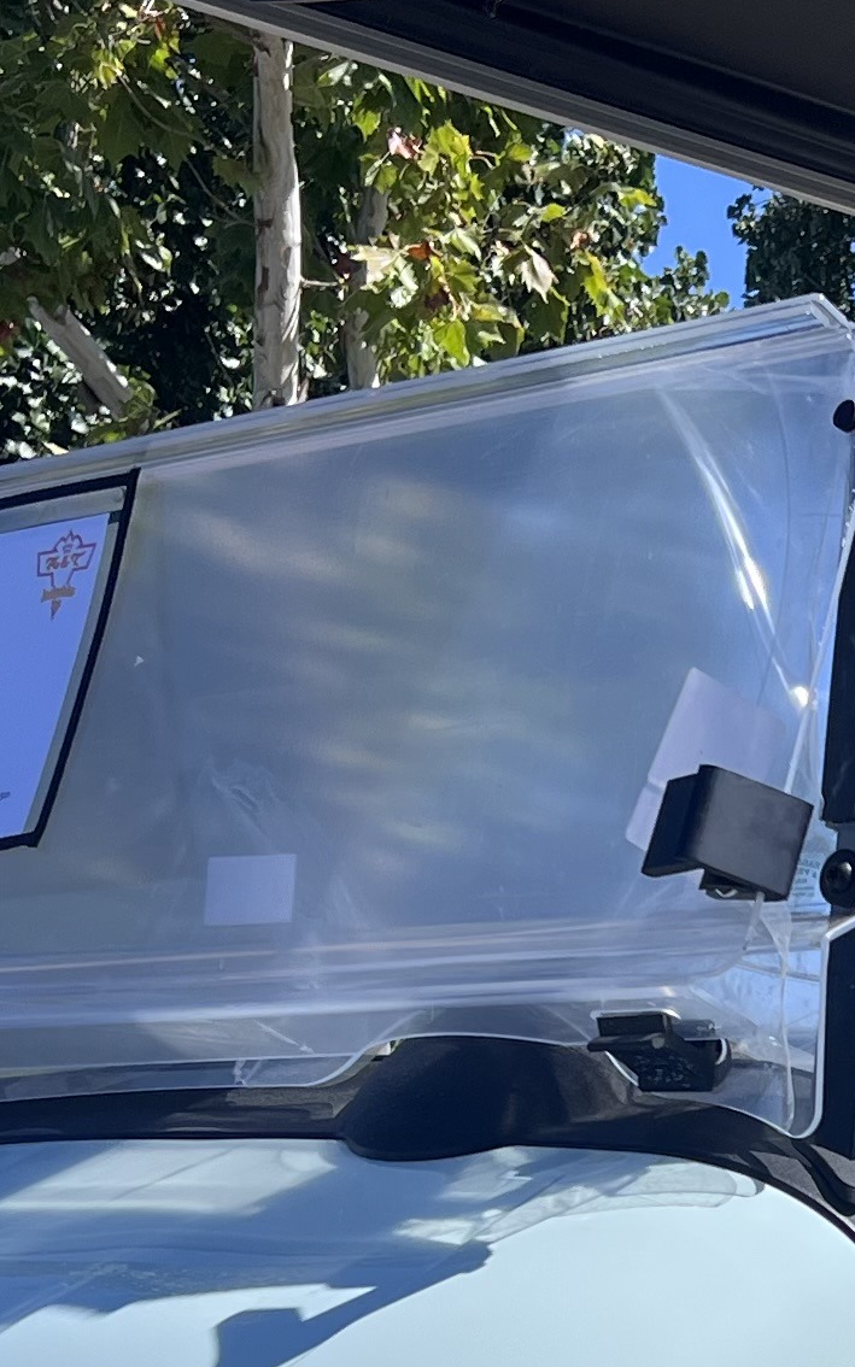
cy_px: 1240
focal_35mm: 98
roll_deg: -2.0
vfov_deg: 20.7
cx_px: 1216
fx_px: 3653
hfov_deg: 12.8
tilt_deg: -0.3
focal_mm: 5.7
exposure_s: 1/3257
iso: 50
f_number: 1.5
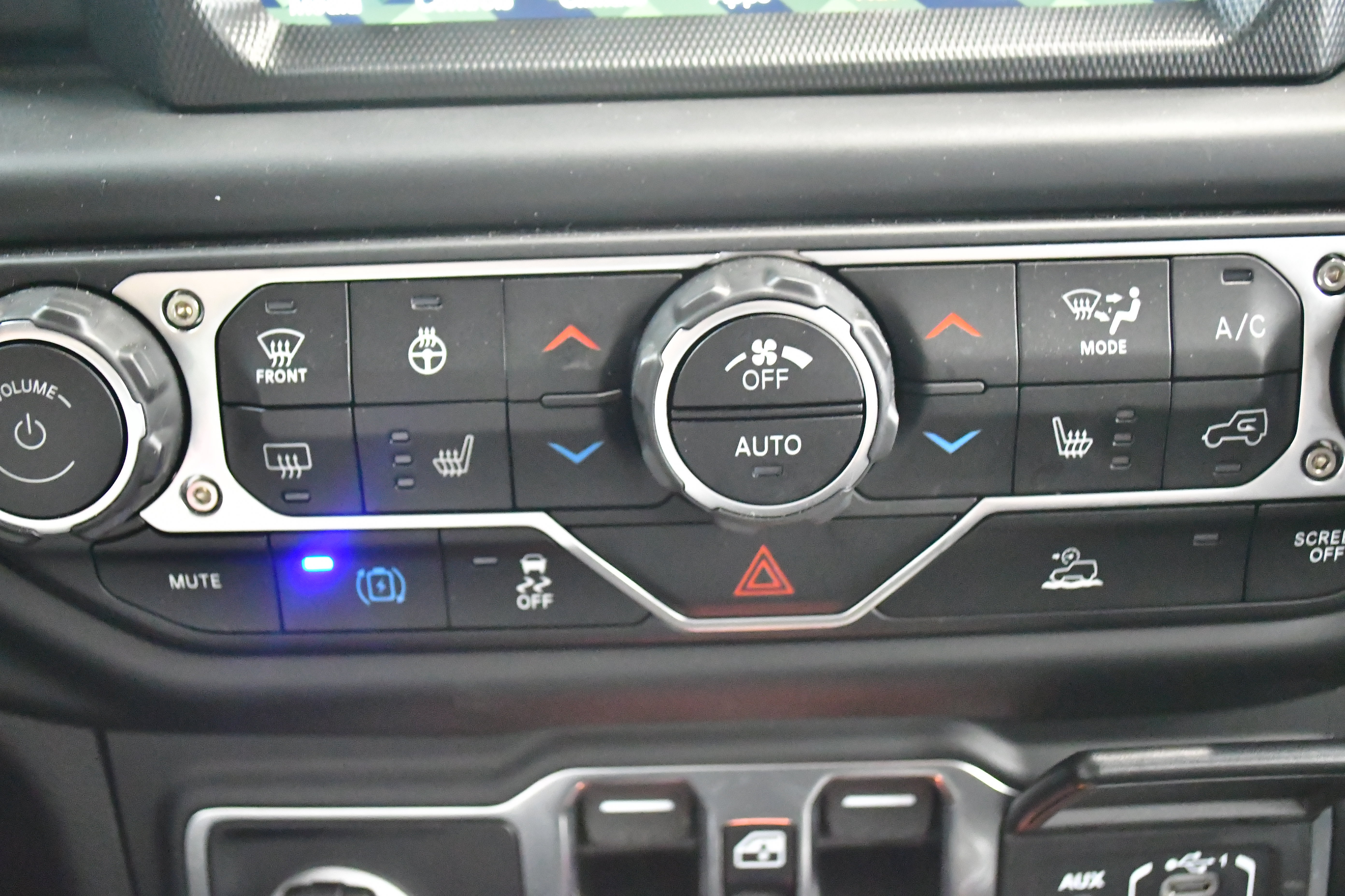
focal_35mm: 48
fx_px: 1793
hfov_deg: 41.1
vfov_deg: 28.1
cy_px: 448
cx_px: 672
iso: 14400
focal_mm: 32
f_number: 4.8
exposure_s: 1/40
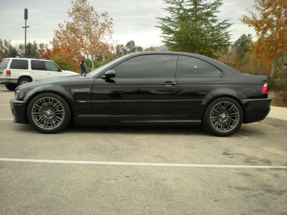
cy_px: 108
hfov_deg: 49.0
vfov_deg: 37.7
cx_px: 144
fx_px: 315
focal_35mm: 38
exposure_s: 1/65.8
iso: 64
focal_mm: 6.3
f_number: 3.1
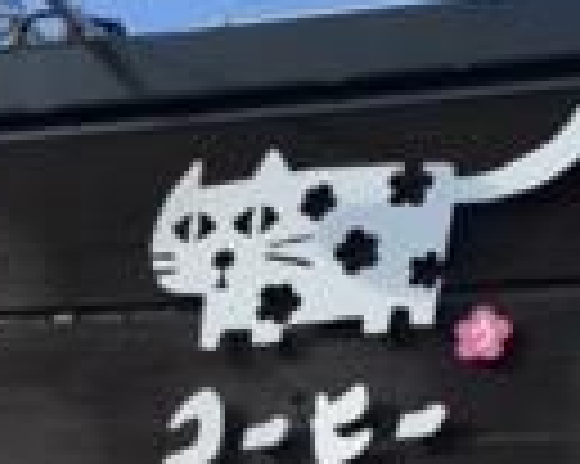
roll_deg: -7.5
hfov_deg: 14.5
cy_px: 716
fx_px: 2264
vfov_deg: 11.2
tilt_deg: +12.3
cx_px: 135
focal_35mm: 132
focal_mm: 4.15
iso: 32
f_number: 2.2
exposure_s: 1/989
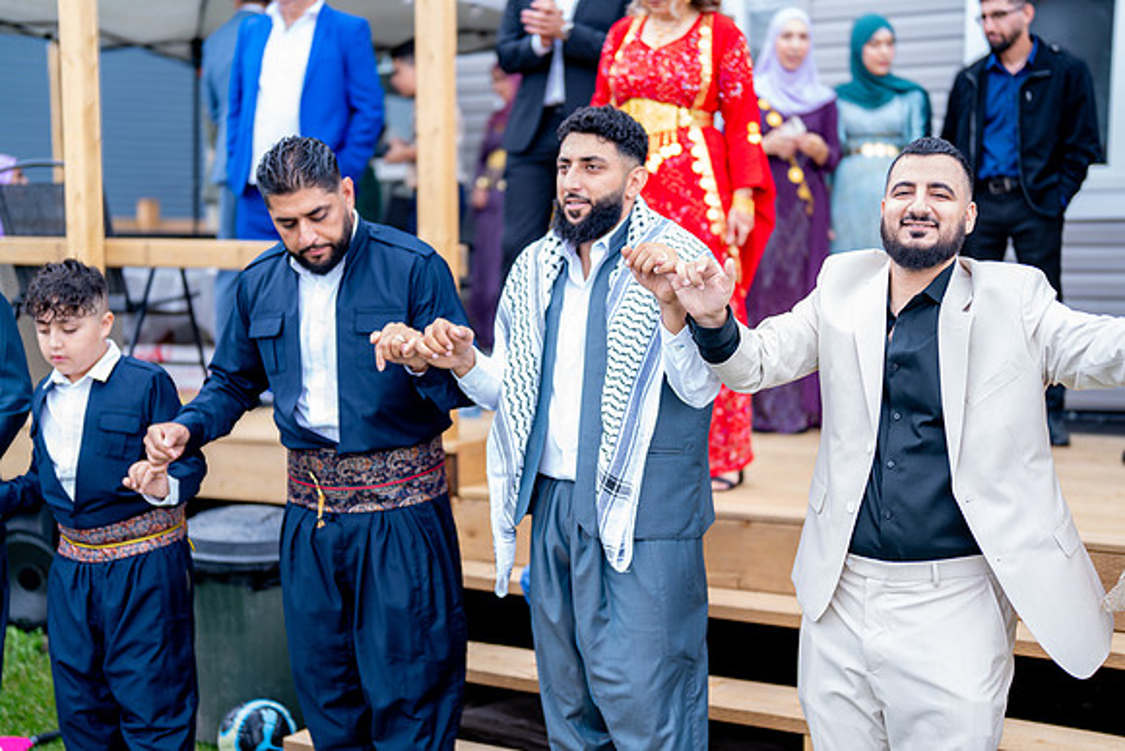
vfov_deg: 27.0
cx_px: 562
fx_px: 1563
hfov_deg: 39.6
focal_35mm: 50
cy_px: 376
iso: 80
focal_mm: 50
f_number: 1.4
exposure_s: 1/500
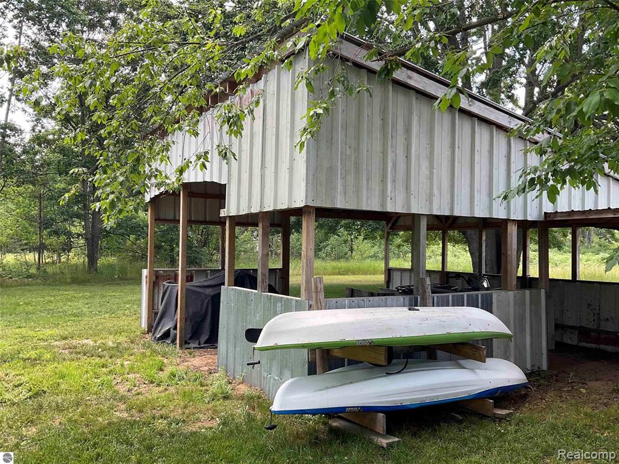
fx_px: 519
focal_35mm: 29
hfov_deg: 61.7
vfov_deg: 48.2
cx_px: 310
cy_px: 232
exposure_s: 1/141
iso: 16
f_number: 1.8
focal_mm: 3
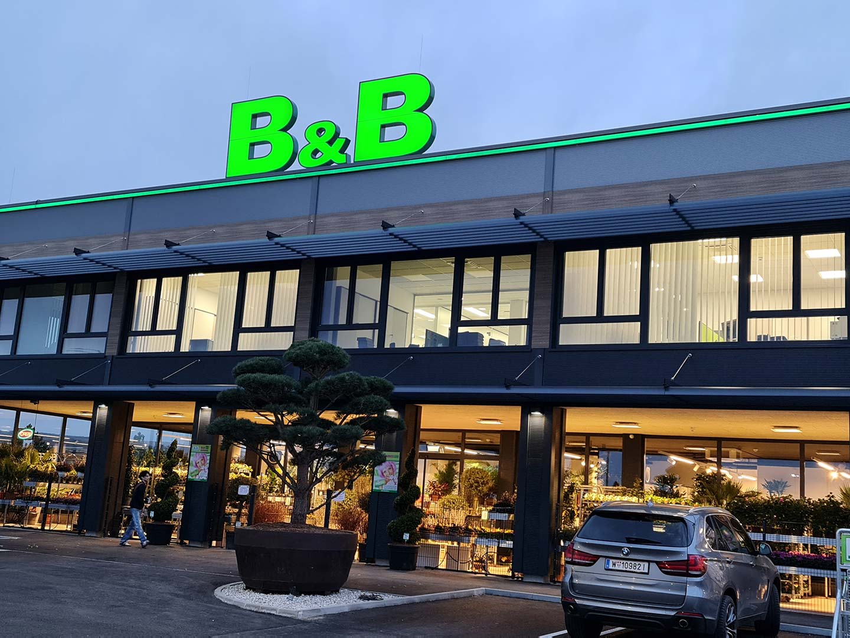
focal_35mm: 25
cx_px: 425
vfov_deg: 54.9
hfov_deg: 69.4
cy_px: 319
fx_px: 614
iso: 160
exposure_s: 1/50
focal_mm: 7
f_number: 1.8
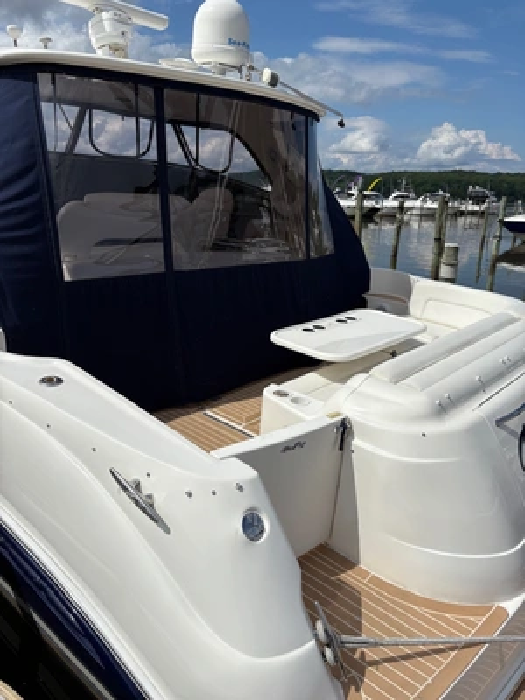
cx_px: 262
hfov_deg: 53.1
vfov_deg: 67.3
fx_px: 526
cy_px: 350
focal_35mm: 26
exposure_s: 1/10101
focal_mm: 5.96
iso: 32
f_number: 1.6
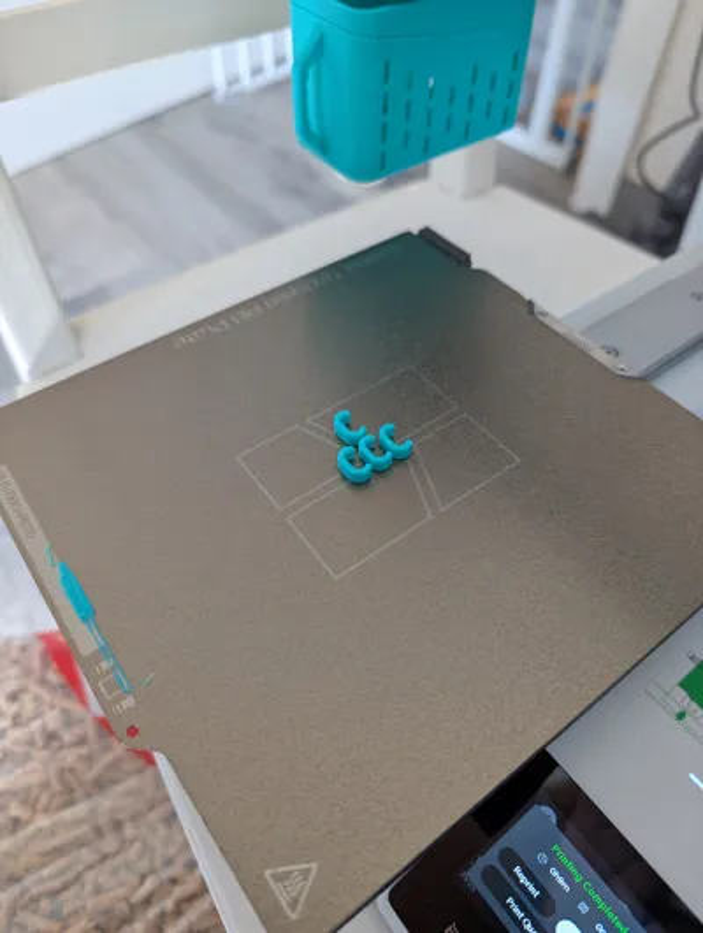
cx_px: 352
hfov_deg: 57.0
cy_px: 466
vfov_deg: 71.5
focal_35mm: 24
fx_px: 648
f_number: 1.68
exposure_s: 1/30.5
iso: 65
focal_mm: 6.9
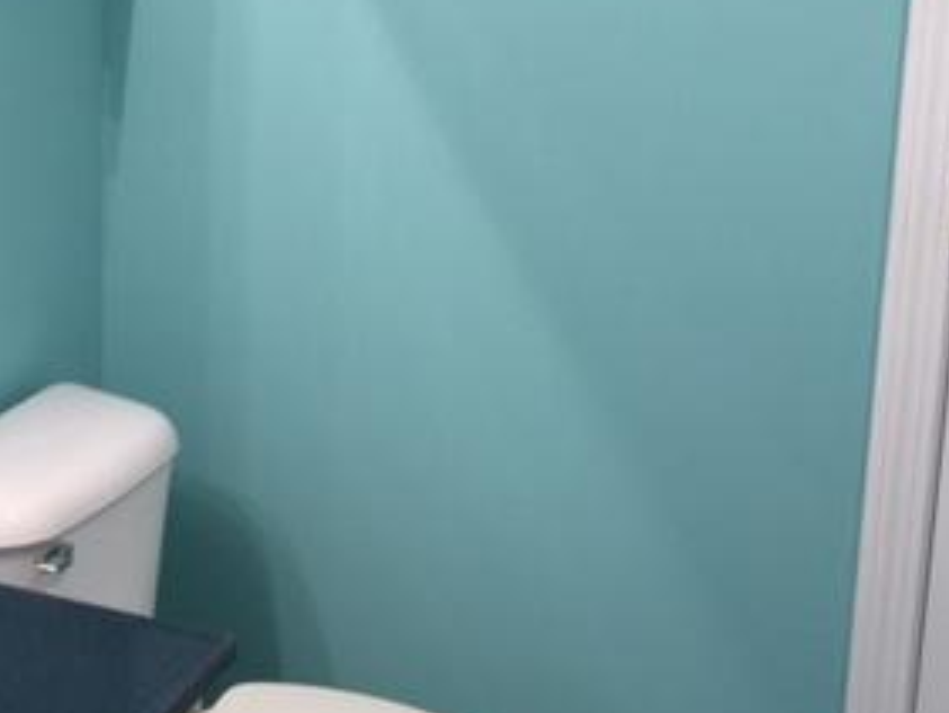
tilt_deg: -11.6
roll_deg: +1.0
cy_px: 223
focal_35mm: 66
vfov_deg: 22.2
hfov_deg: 27.2
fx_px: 1810
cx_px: -61
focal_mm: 4.15
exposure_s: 1/15
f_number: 2.2
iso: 40
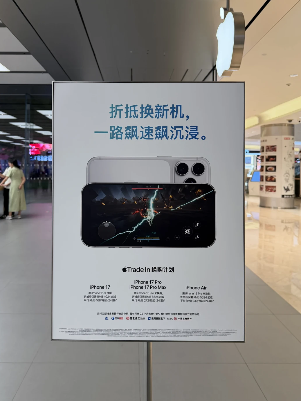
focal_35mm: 25
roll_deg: -2.3
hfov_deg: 54.9
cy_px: 199
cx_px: 150
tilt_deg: -4.1
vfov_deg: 69.4
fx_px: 290
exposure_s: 1/100
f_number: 1.78
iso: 160
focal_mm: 6.76
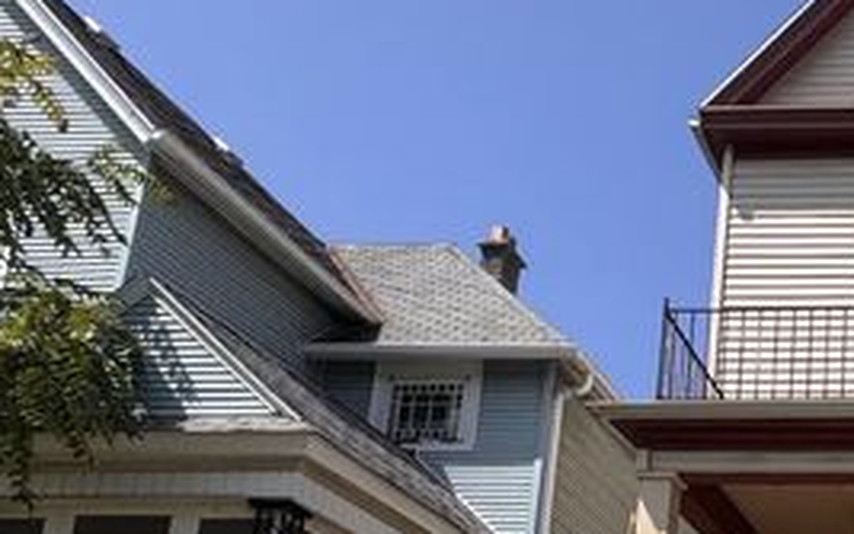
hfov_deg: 29.6
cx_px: 1071
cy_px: 579
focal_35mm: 57
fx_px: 1327
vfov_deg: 21.6
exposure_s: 1/1927
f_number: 2.2
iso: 50
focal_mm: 2.22
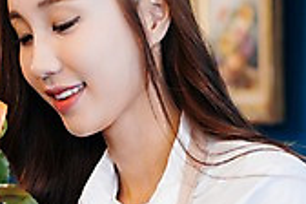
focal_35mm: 125
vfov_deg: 10.8
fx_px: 1062
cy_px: 231
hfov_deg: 16.4
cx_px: 190
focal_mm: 35
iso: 250
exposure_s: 1/200
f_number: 2
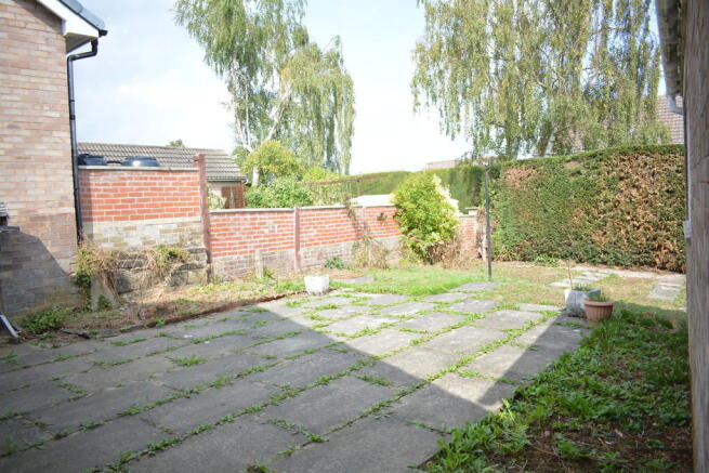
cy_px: 236
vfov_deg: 48.0
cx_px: 354
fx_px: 532
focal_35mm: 27
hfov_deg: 67.4
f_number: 3.5
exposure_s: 1/640
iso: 200
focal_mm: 18
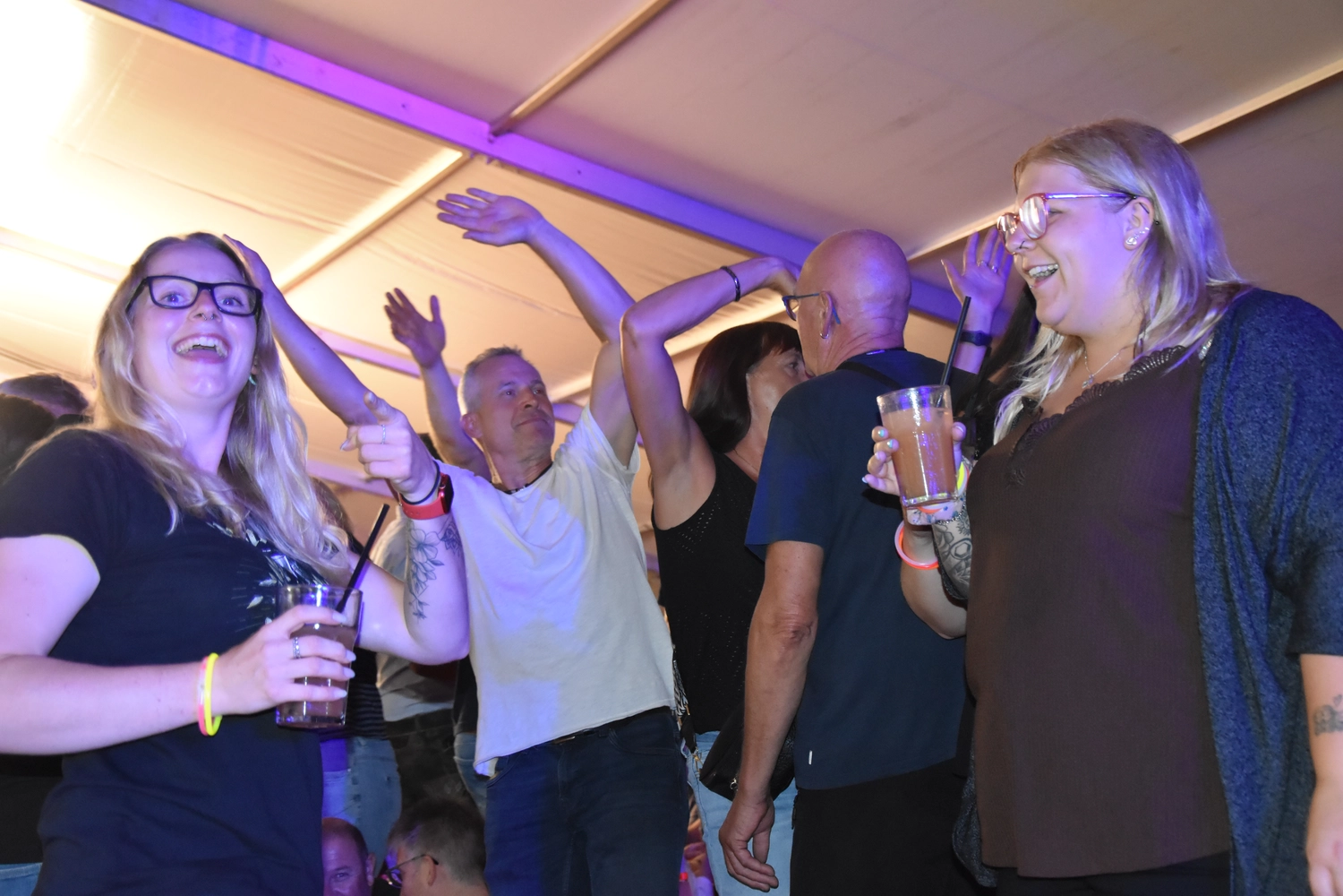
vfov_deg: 23.8
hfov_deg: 35.1
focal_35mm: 57
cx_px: 672
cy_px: 448
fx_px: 2126
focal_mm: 38
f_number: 4.5
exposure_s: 1/60
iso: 3600
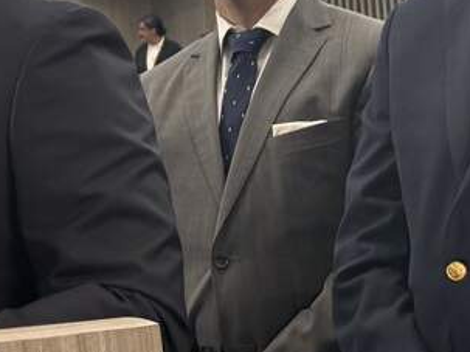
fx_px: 1398
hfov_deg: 17.4
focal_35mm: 103
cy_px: 93
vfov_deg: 14.3
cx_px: -206
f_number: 1.6
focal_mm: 5.96
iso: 160
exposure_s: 1/60
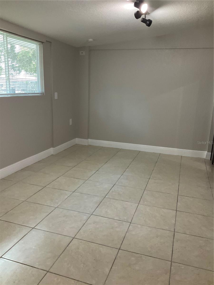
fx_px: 239
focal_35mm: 29
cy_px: 142
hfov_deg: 48.2
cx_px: 107
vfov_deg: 61.7
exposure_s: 1/60
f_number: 1.8
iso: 100
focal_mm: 3
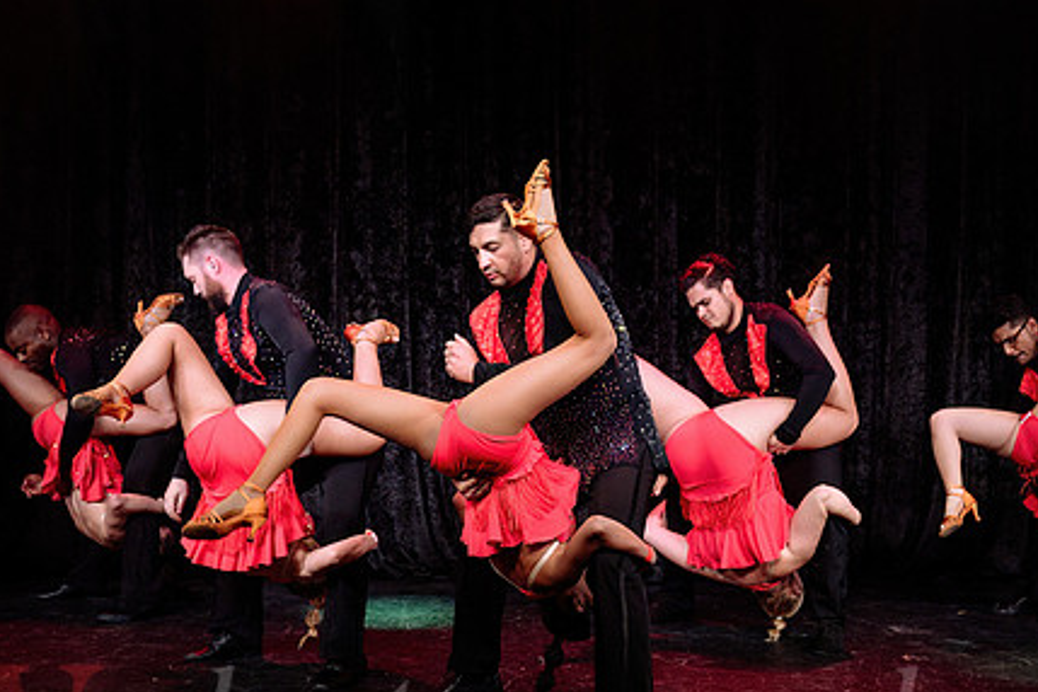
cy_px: 320
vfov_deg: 25.1
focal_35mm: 54
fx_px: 1557
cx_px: 484
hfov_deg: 36.9
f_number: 3.2
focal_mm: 30
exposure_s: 1/400
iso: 1600
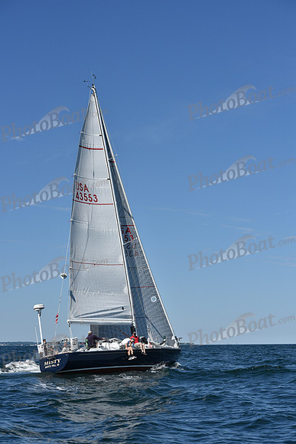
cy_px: 222
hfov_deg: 19.5
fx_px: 863
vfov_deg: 28.8
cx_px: 148
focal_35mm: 70
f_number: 8
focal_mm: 70
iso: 250
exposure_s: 1/1600
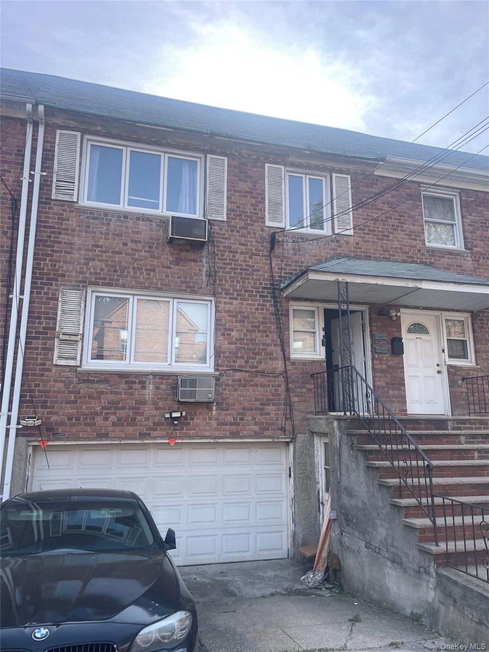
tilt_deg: +13.5
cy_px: 326
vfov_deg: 67.3
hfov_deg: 53.1
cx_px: 244
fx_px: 490
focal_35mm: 26
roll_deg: +2.3
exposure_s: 1/988
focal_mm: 4.2
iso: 32
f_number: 1.6
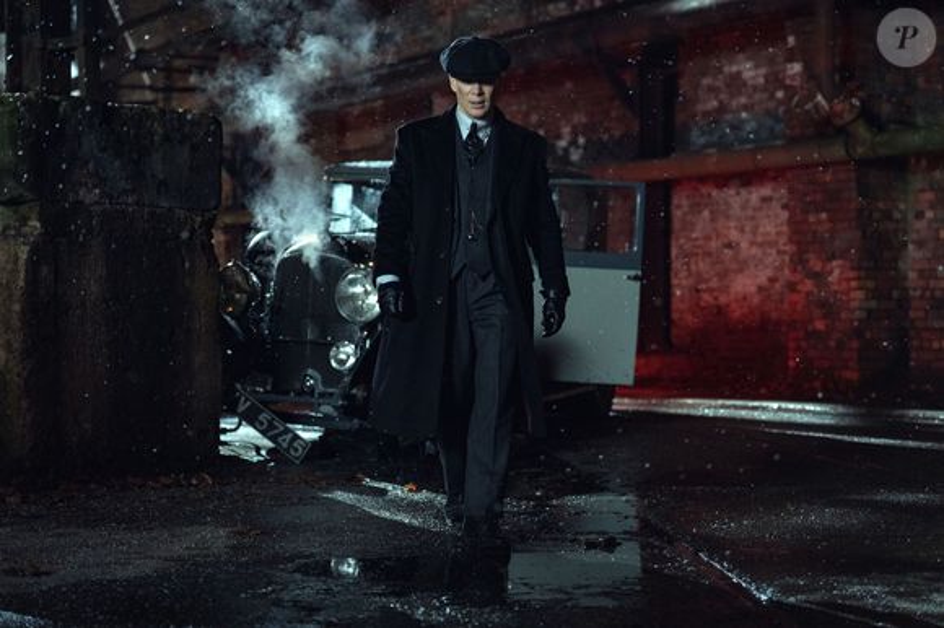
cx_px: 472
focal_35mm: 70
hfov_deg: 28.9
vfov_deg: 19.4
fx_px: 1834
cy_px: 314
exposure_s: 1/320
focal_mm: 70
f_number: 2.8
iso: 3200
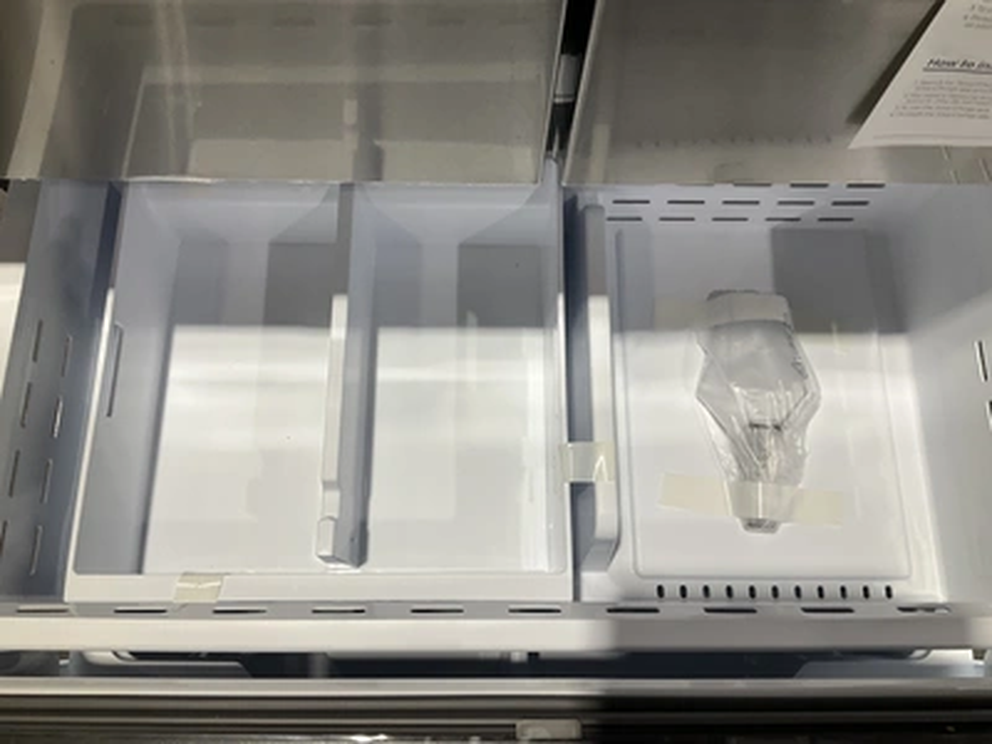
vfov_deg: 48.2
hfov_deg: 61.7
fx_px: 831
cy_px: 372
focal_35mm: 29
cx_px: 496
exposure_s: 1/122
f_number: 1.8
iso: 50
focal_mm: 3
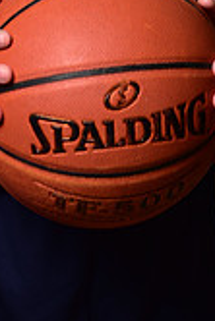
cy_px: -209
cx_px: 55
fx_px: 2190
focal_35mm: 245
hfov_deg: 5.6
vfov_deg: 8.2
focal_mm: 70
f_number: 5
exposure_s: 1/200
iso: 100
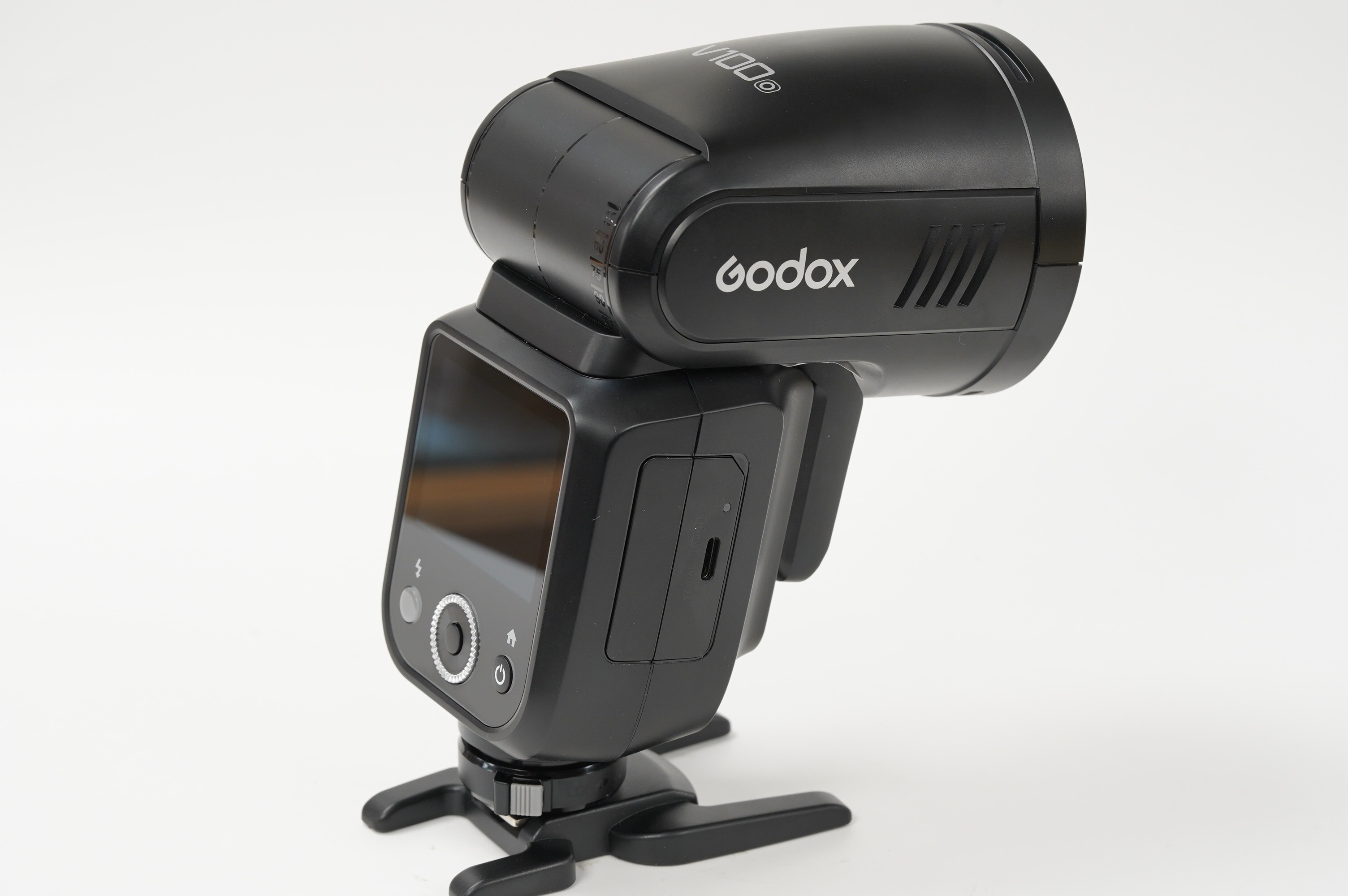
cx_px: 674
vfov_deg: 15.2
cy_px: 448
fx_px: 3367
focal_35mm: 90
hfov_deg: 22.6
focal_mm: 90
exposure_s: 1/10
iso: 1000
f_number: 11
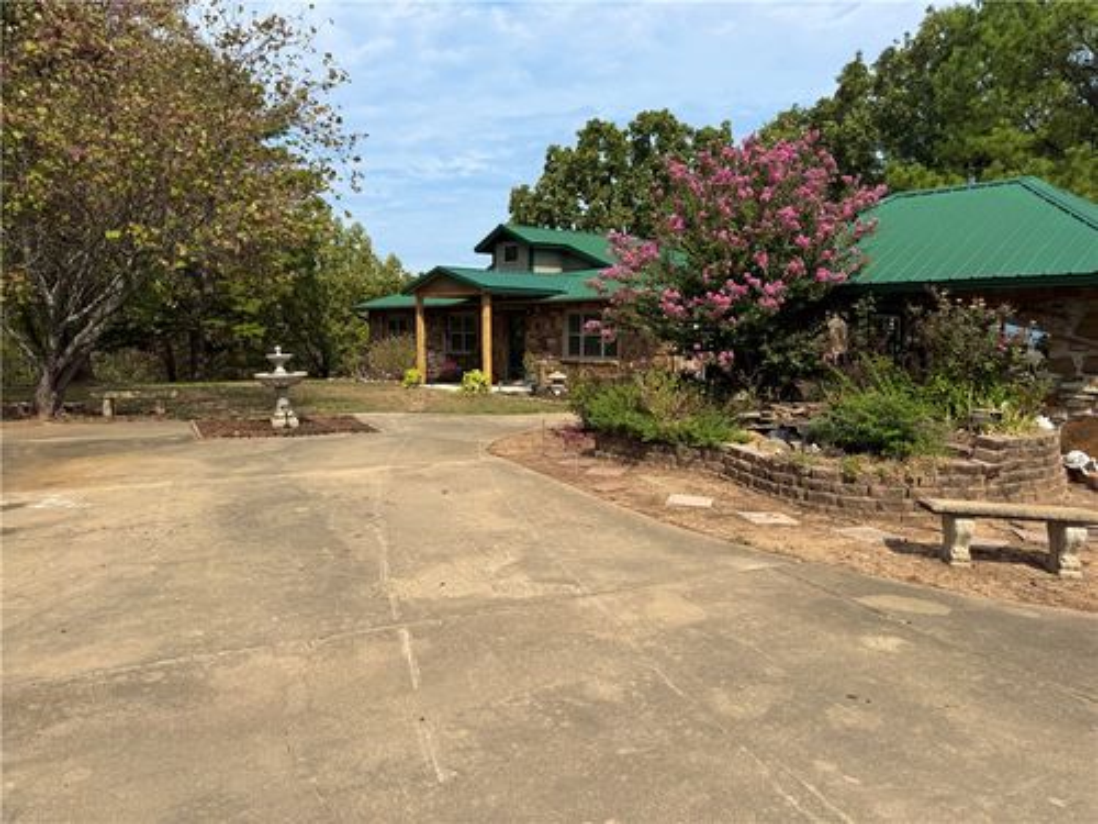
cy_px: 412
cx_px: 549
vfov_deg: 56.8
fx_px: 761
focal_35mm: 24
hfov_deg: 71.6
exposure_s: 1/5714
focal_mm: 6.76
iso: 80
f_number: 1.78
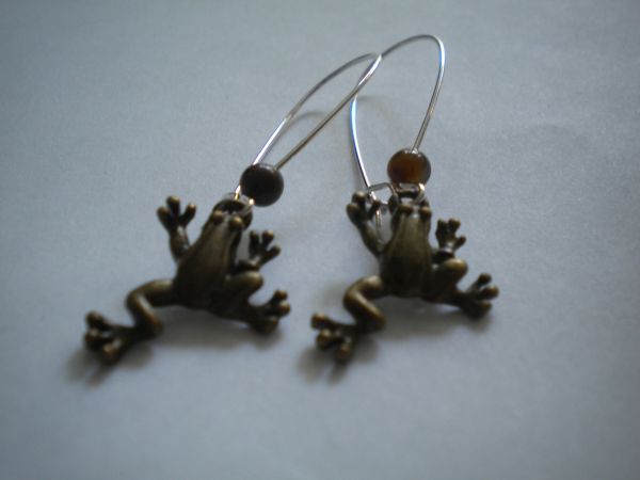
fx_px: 758
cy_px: 240
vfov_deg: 35.1
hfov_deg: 45.8
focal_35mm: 41
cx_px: 320
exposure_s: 1/52.2
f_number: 3.5
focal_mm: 7.4
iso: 221
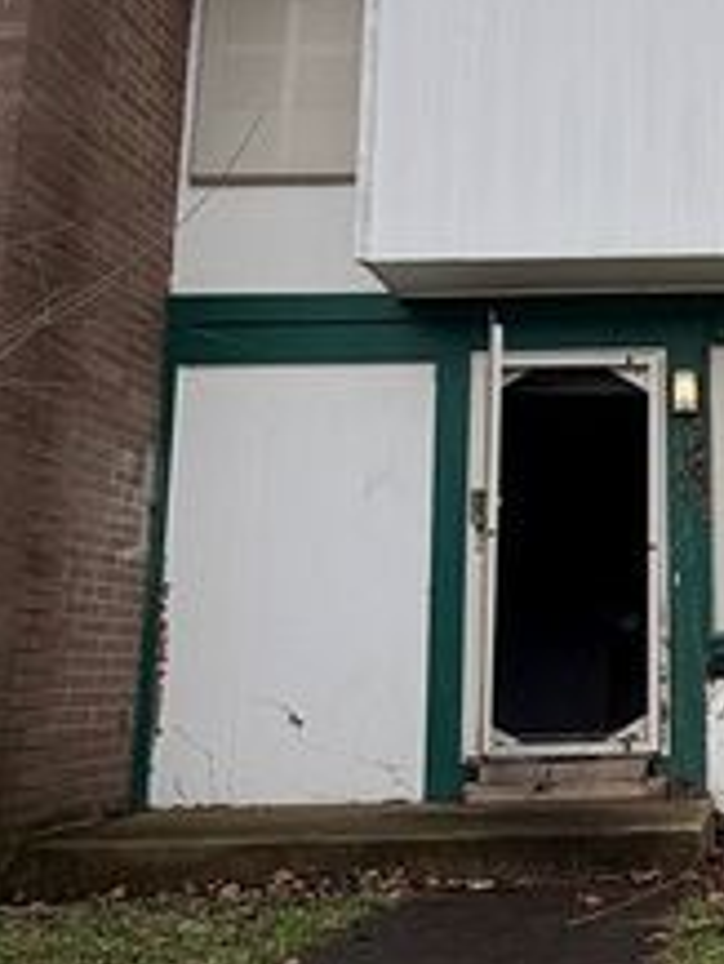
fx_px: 1198
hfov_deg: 29.9
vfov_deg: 43.8
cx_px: 817
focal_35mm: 43
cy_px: 460
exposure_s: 1/1017
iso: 20
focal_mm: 2.22
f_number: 2.2
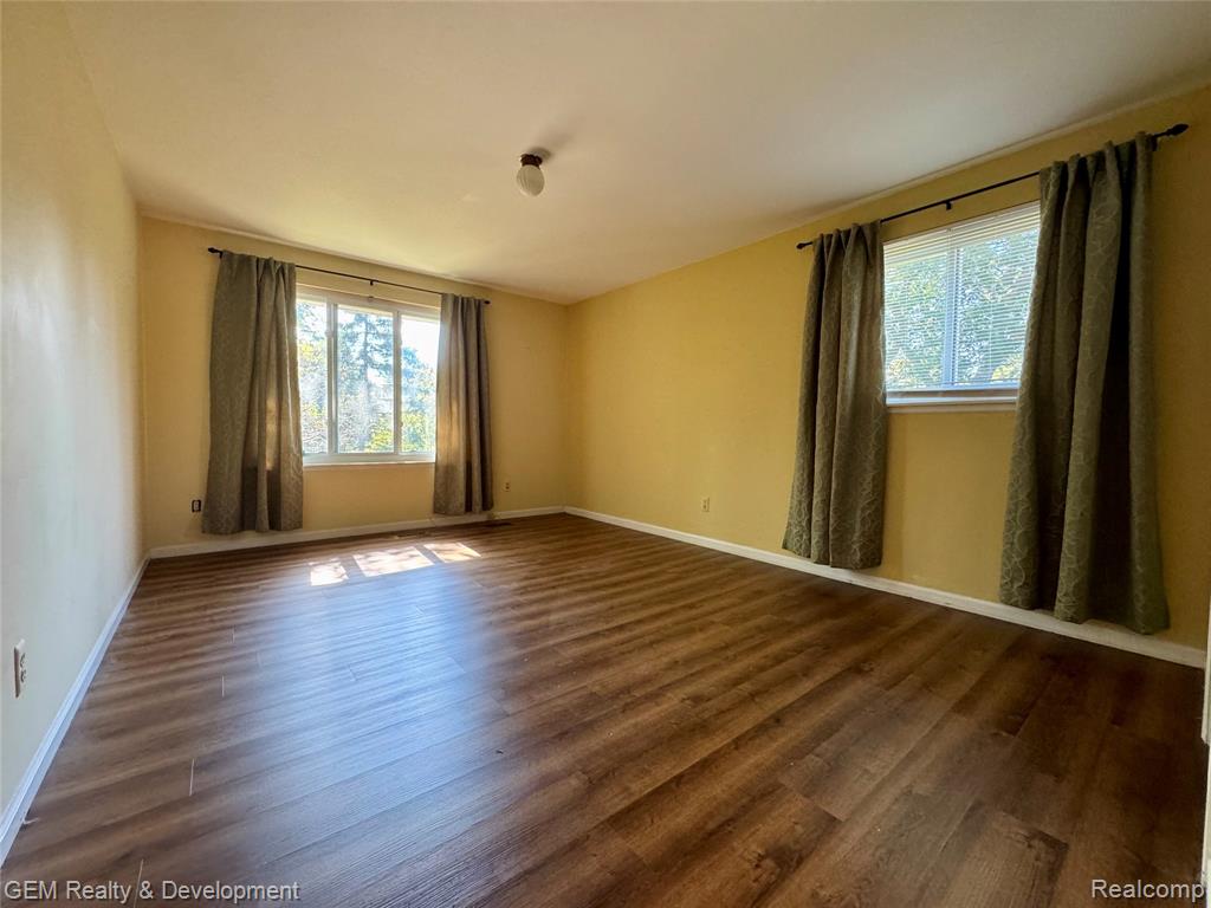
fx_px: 490
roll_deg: -0.4
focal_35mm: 14
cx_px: 606
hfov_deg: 102.1
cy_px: 454
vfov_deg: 85.7
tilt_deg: -2.6
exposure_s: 1/120
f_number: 2.2
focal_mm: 2.22
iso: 320
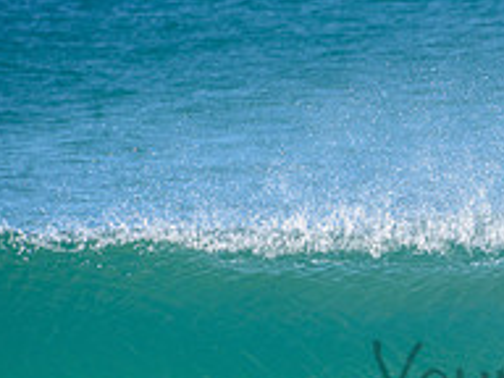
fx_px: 21112
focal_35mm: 1450
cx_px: 643
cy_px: 358
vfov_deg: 1.0
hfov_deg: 1.4
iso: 280
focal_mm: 500
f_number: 5.6
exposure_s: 1/2000
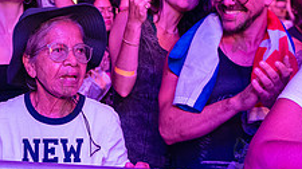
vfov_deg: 16.5
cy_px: 93
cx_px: 66
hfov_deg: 28.5
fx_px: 584
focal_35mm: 73
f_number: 2.8
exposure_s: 1/200
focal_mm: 27
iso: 4000
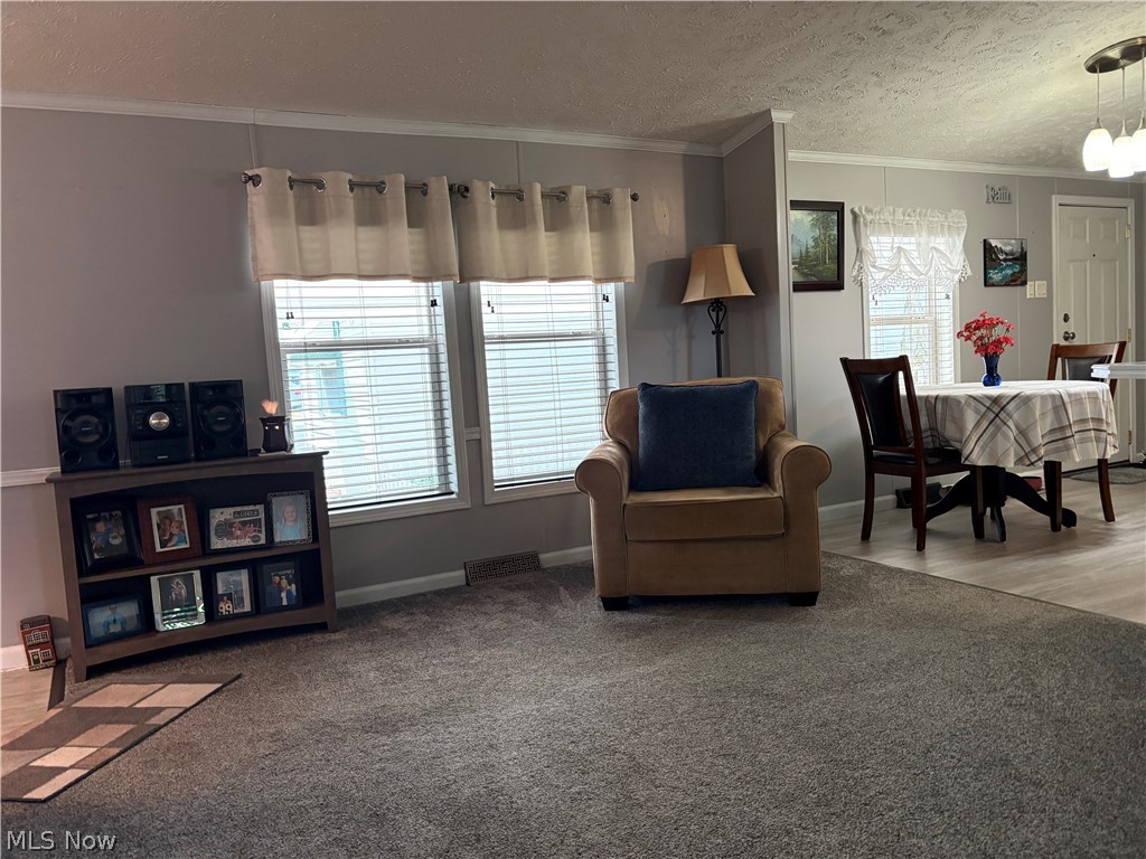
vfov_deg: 53.1
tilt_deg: -4.6
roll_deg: +3.8
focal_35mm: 26
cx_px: 573
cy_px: 430
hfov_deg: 67.3
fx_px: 861
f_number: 1.6
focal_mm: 5.96
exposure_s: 1/60
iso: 250
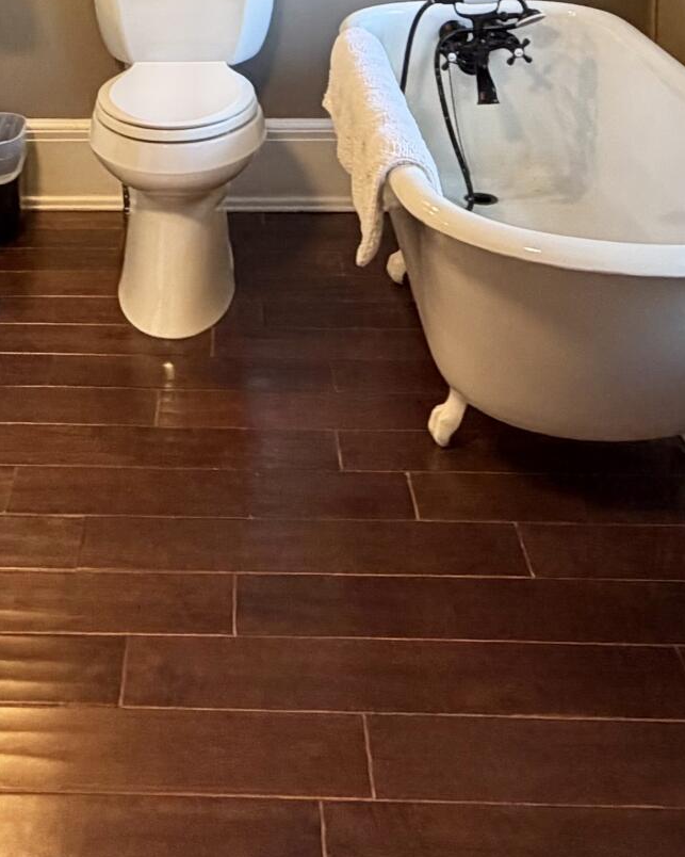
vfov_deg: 30.6
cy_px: -191
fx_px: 1293
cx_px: 197
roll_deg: +1.2
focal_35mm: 51
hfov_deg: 29.3
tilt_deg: -5.1
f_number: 2.2
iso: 250
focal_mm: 2.22
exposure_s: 1/60
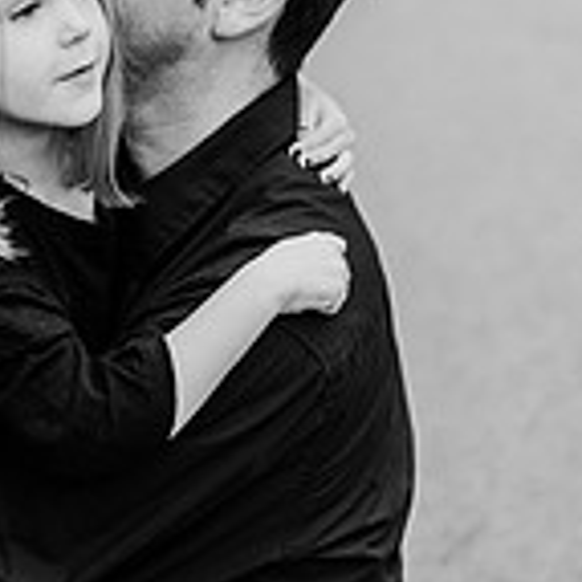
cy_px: 16
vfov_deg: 12.9
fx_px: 2549
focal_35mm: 134
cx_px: 49
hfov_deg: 12.9
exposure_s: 1/800
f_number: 2.2
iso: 320
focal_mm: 50
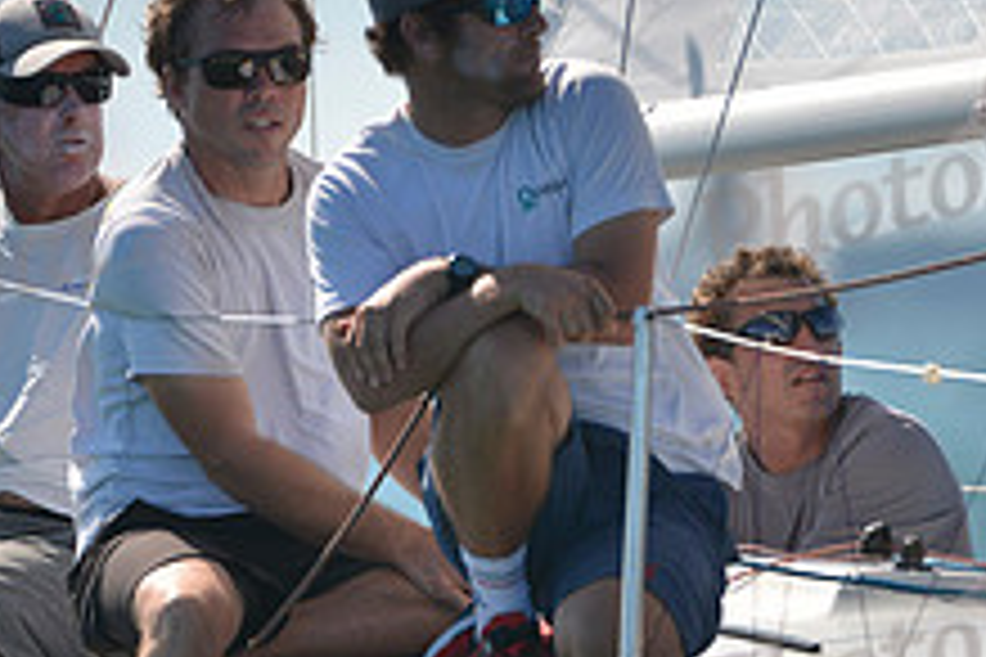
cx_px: 468
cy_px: 461
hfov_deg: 1.9
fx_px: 29085
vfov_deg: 1.3
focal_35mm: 1062
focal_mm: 400
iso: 200
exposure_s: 1/2000
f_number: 4
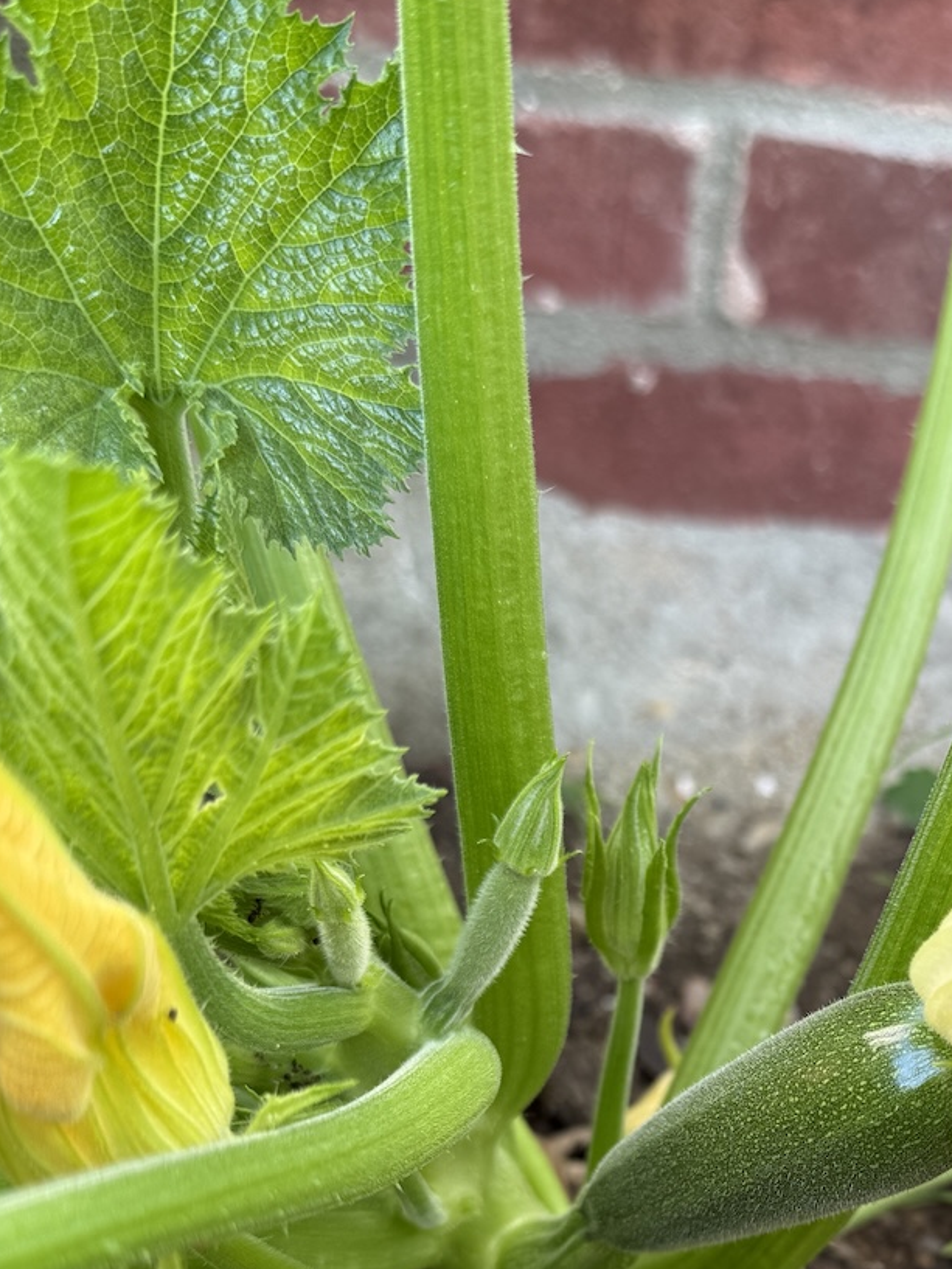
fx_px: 1723
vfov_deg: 38.7
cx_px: 778
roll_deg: -7.7
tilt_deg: -31.3
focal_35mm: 47
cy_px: 1036
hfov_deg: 30.1
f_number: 1.78
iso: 64
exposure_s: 1/121
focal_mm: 6.76
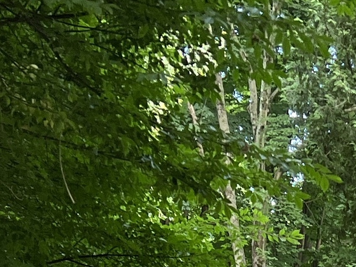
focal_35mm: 143
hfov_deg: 13.6
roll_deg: -0.5
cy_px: 616
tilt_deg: -7.5
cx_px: 353
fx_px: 1470
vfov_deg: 9.4
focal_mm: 5.7
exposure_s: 1/121
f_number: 1.5
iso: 100
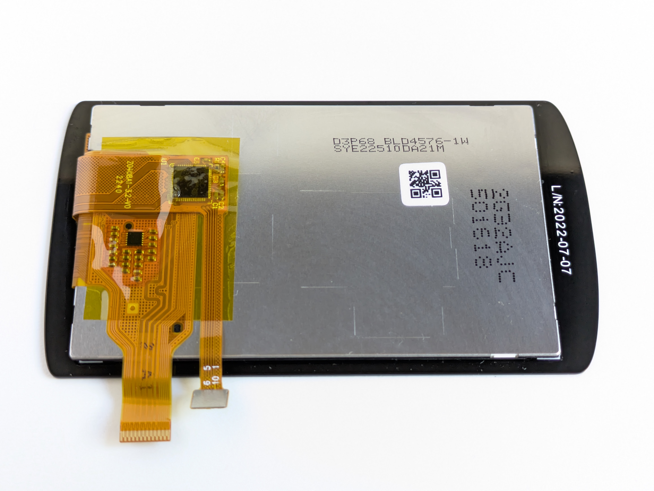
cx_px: 327
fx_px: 964
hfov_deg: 37.5
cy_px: 246
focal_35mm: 51
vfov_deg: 28.6
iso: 515
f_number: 1.89
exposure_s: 1/50
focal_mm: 5.43
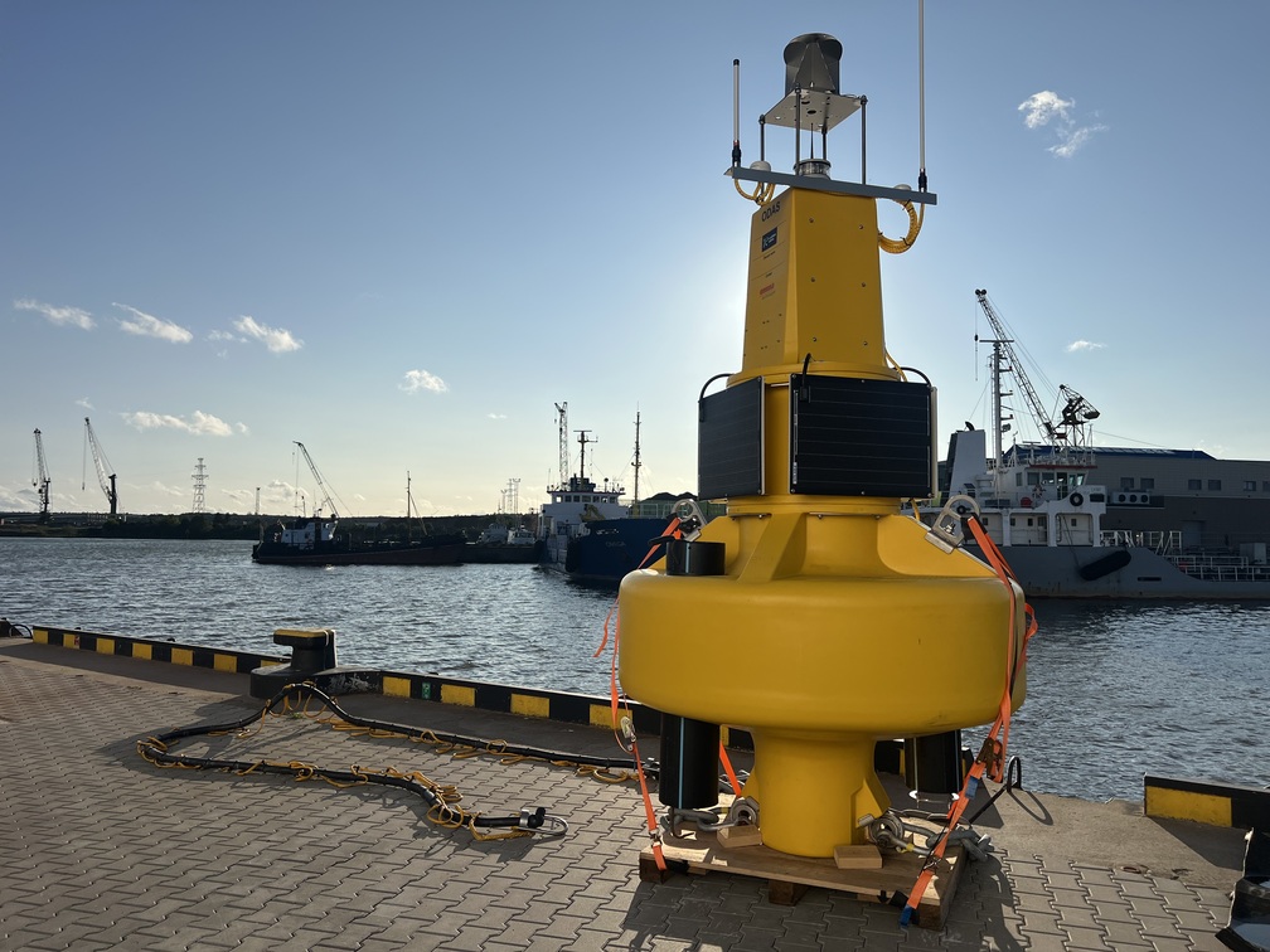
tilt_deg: +2.8
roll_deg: -0.8
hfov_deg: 67.3
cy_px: 476
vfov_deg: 53.1
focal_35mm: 26
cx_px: 635
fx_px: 954
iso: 50
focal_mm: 5.7
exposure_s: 1/12658
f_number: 1.5
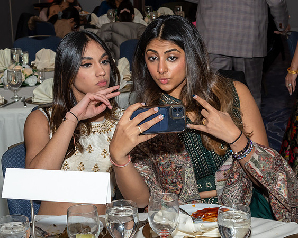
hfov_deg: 22.1
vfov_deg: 17.7
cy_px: 134
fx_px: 763
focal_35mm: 87
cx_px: 162
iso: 500
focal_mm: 30
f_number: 7.1
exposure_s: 1/250
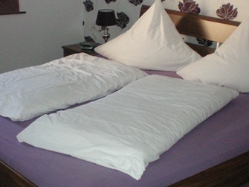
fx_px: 489
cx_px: 122
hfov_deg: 28.6
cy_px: 63
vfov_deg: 21.5
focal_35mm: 68
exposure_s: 1/60
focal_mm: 6.3
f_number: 3.1
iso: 200
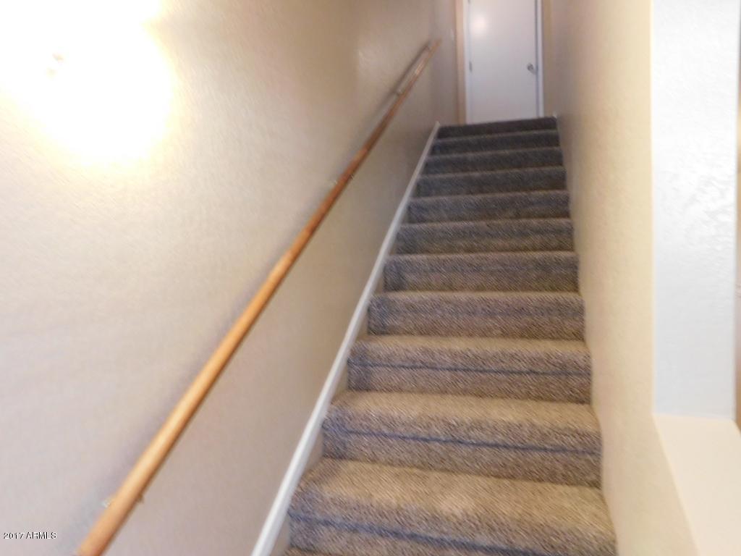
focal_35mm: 23
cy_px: 278
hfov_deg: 73.9
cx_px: 370
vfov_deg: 58.9
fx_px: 492
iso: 400
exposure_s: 1/10
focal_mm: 4
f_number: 3
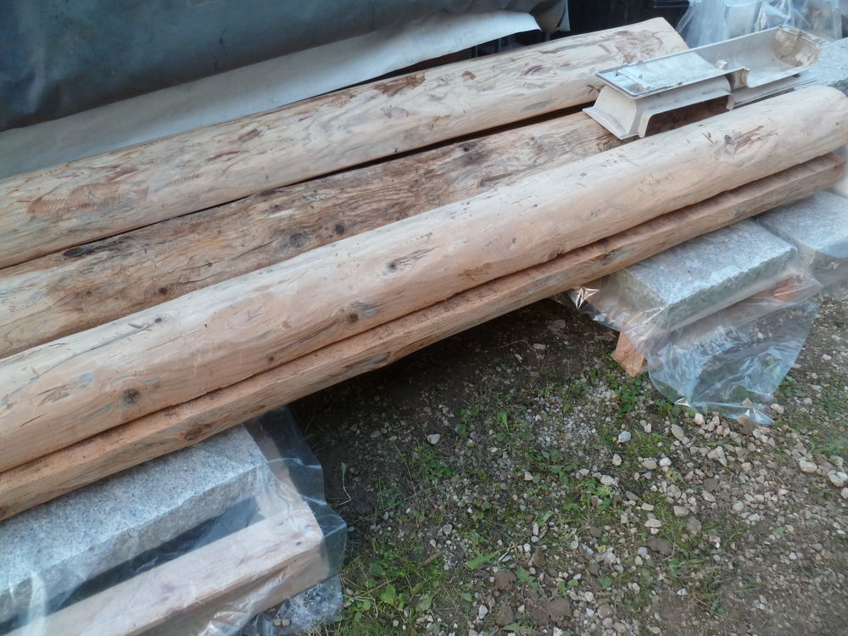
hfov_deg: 63.4
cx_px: 424
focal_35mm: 28
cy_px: 318
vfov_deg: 49.7
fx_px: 686
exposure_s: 1/60
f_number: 3.3
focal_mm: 5
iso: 200
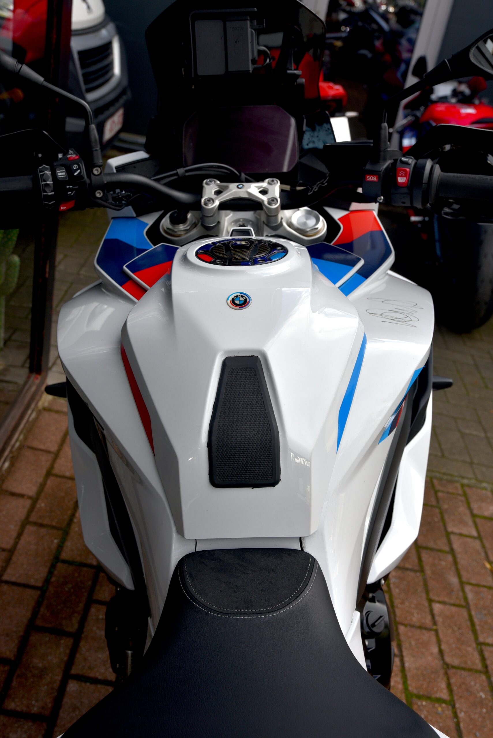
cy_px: 369
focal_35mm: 40
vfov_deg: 48.4
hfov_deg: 33.4
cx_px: 246
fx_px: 821
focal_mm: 40
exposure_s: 1/200
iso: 200
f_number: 7.1
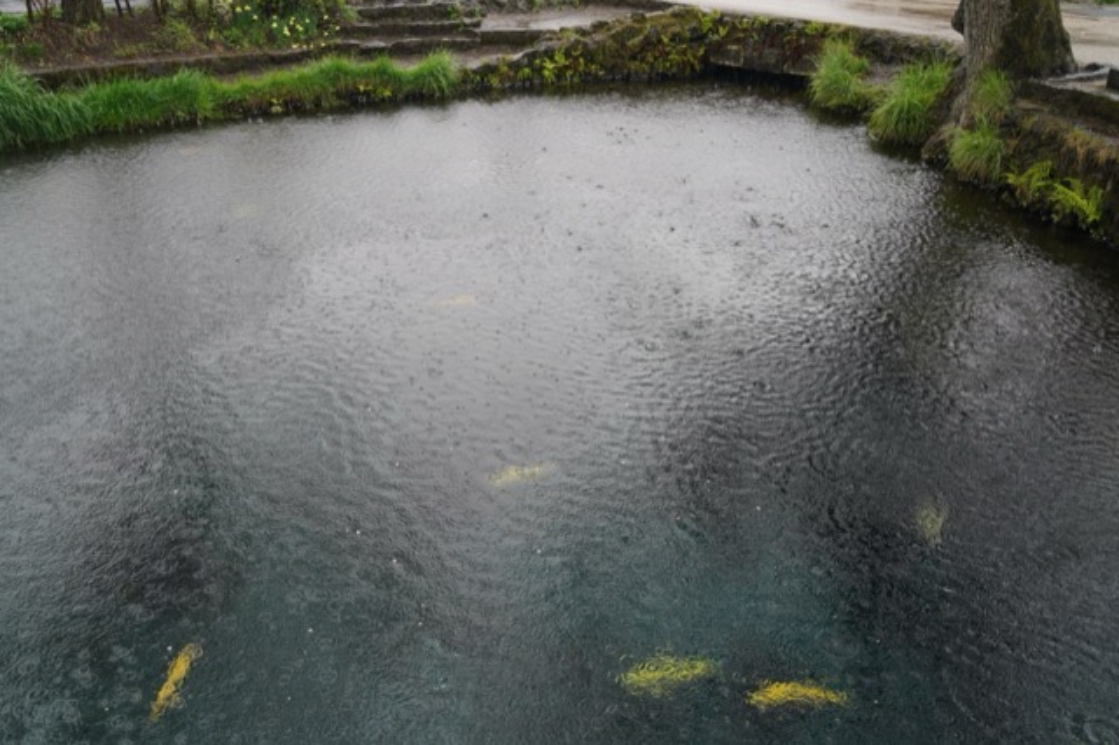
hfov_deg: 62.0
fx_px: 932
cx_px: 560
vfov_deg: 43.6
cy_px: 372
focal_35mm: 30
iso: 125
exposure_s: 1/160
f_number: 4
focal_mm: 30
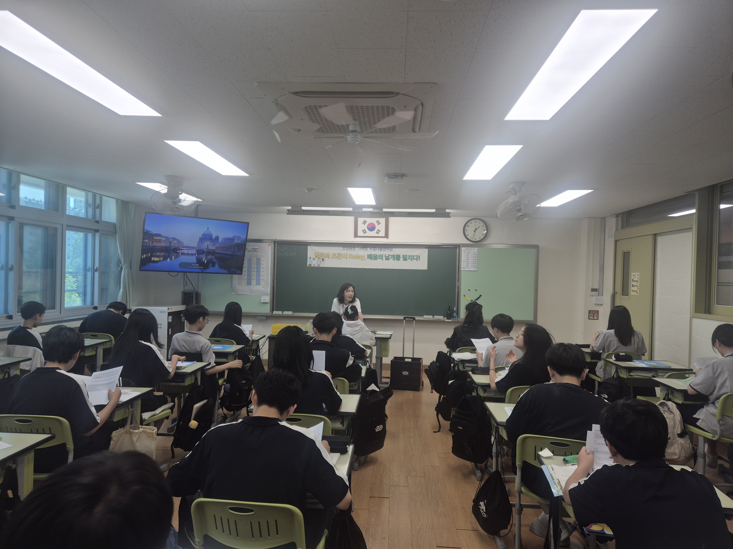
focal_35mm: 23
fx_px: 487
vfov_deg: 58.9
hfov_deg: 73.9
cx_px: 366
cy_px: 274
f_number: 1.8
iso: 25
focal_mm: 5.4
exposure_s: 1/120
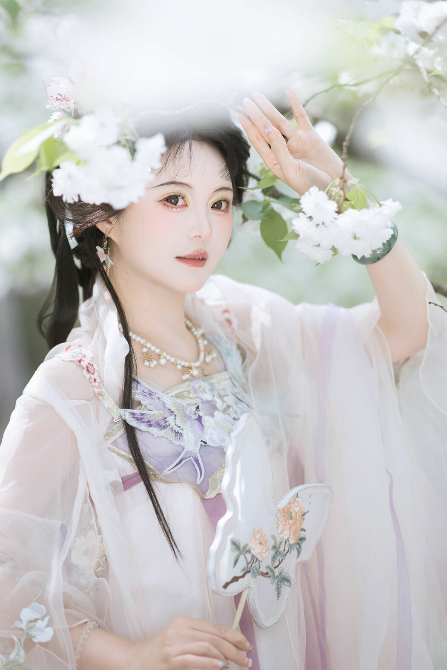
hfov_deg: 16.1
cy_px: 335
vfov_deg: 23.9
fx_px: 1583
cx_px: 224
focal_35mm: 85
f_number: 1.8
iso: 100
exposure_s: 1/640
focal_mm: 85
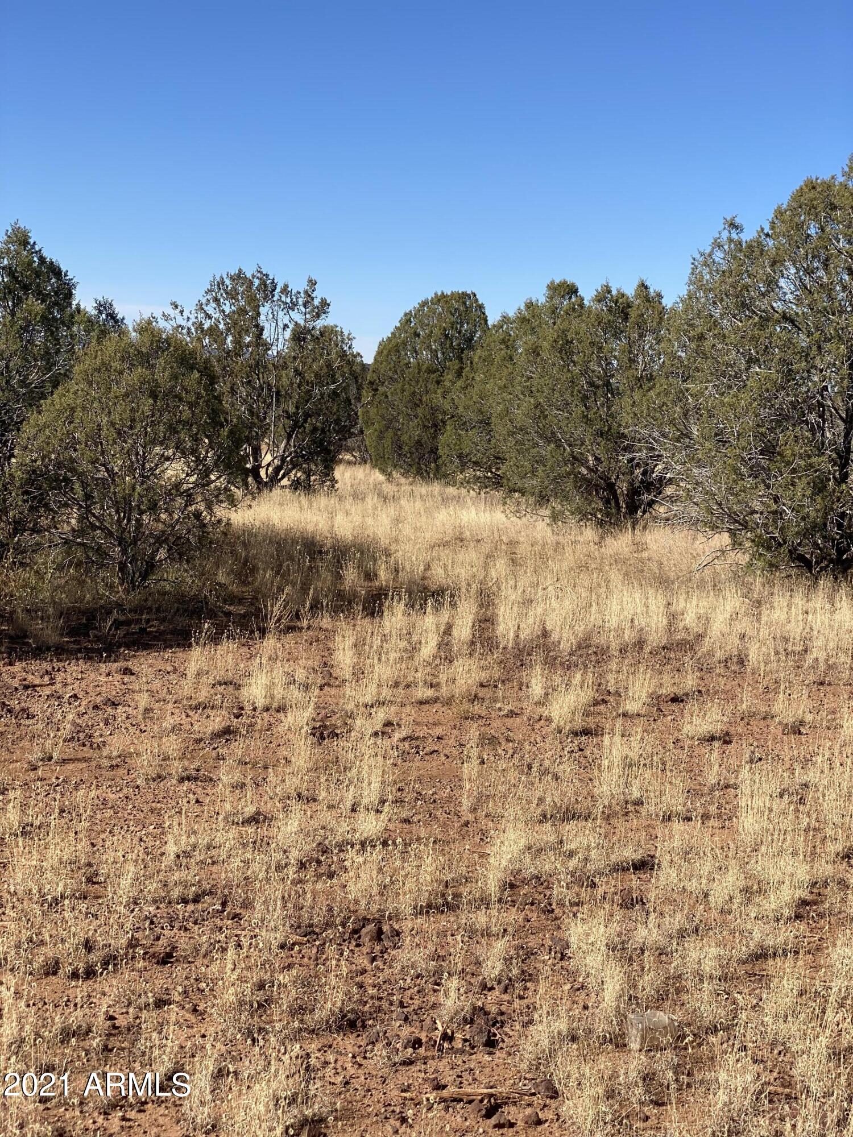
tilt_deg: -6.4
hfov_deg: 28.0
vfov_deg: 36.8
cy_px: 568
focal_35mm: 52
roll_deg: -3.1
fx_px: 1708
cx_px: 426
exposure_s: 1/1597
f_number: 2
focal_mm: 6
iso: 20
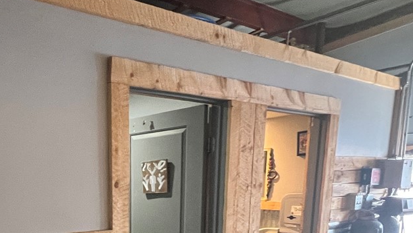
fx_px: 394
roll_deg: +1.5
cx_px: 80
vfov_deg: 29.0
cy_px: 271
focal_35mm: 36
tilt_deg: -10.8
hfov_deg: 51.7
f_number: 1.8
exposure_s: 1/40
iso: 800
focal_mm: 1.57
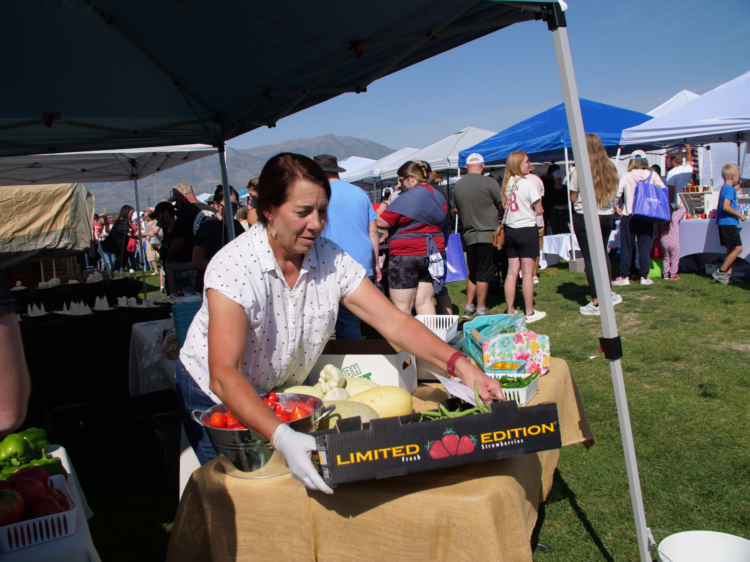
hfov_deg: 60.0
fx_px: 650
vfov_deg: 46.8
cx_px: 375
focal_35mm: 30
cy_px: 281
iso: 200
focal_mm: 15
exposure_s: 1/2000
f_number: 4.5
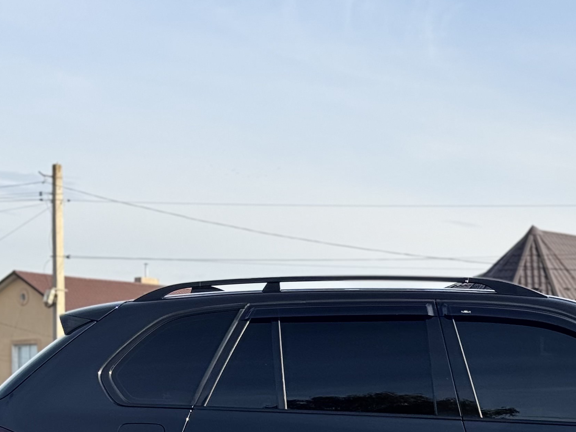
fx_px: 1930
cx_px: 499
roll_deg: +0.0
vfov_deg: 12.5
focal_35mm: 116
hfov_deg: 16.8
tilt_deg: -1.0
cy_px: 488
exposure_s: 1/1427
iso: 64
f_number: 1.78
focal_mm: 6.76
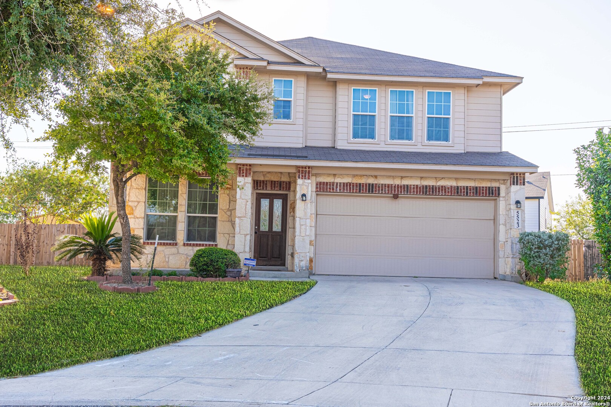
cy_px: 204
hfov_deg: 51.9
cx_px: 306
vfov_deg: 35.9
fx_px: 628
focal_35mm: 37
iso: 800
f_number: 9
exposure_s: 1/2000
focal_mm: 37
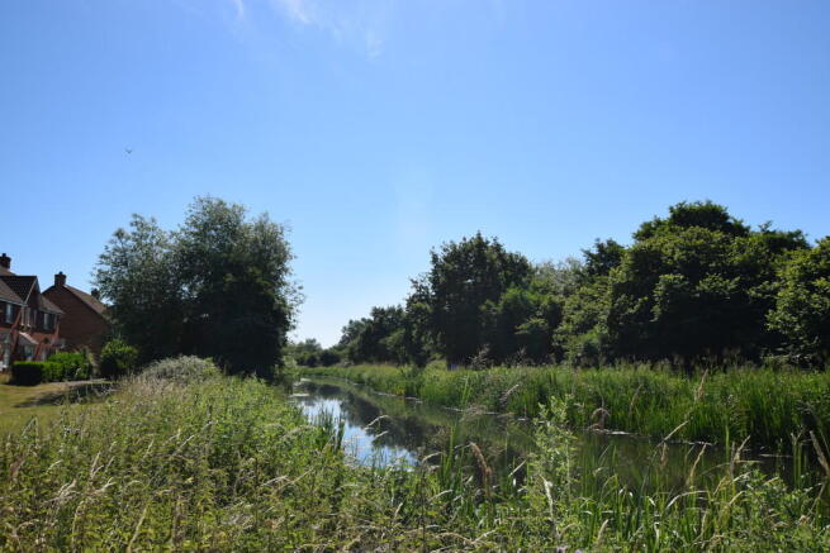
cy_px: 276
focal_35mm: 30
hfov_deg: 61.9
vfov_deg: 43.6
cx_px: 415
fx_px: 692
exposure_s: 1/200
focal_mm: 20
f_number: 10
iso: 100
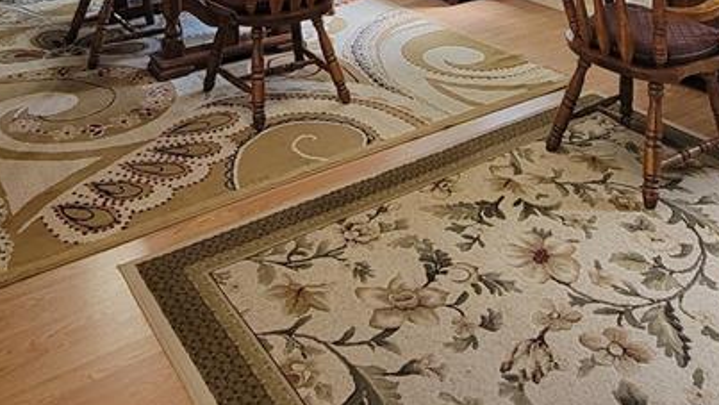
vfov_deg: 24.6
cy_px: -218
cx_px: 343
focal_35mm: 36
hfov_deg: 55.3
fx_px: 687
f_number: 2.2
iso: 250
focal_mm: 2.2
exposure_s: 1/60
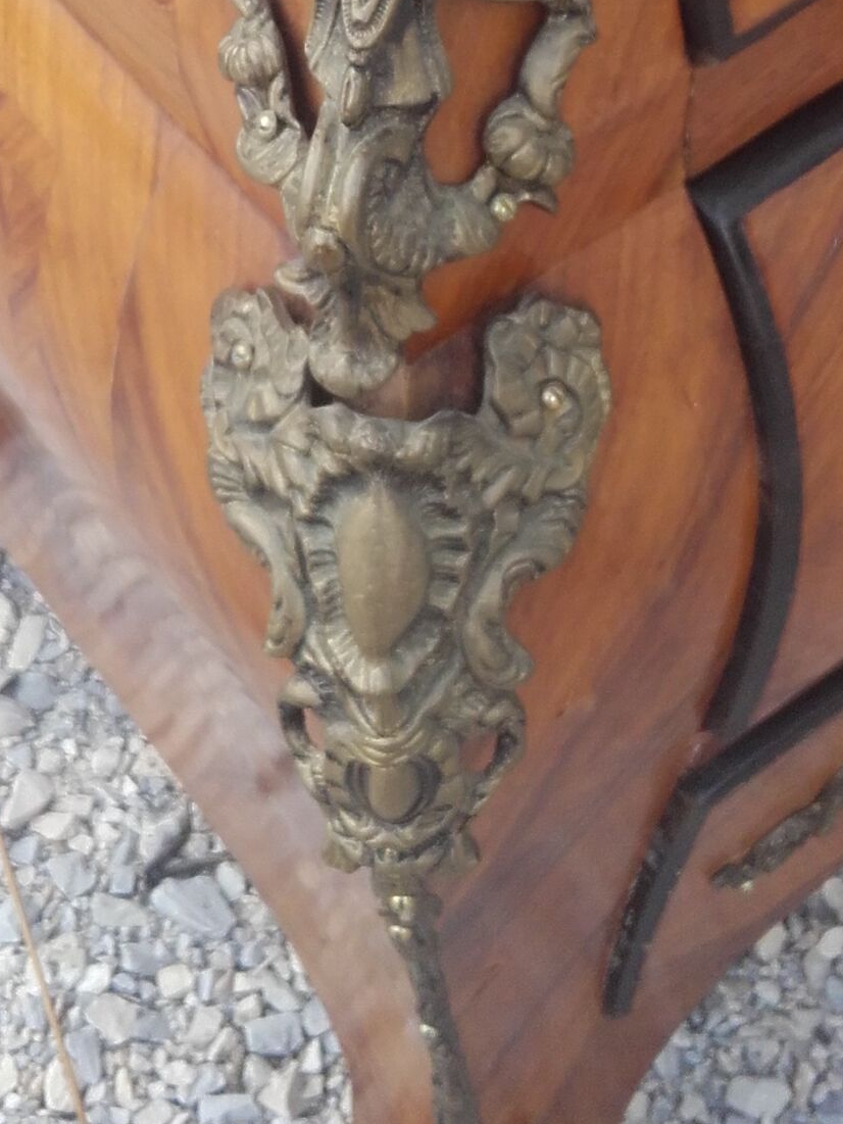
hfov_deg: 20.2
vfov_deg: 25.8
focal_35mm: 73
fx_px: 2370
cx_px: 380
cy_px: 105
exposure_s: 1/131
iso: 50
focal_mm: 3.3
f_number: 2.2
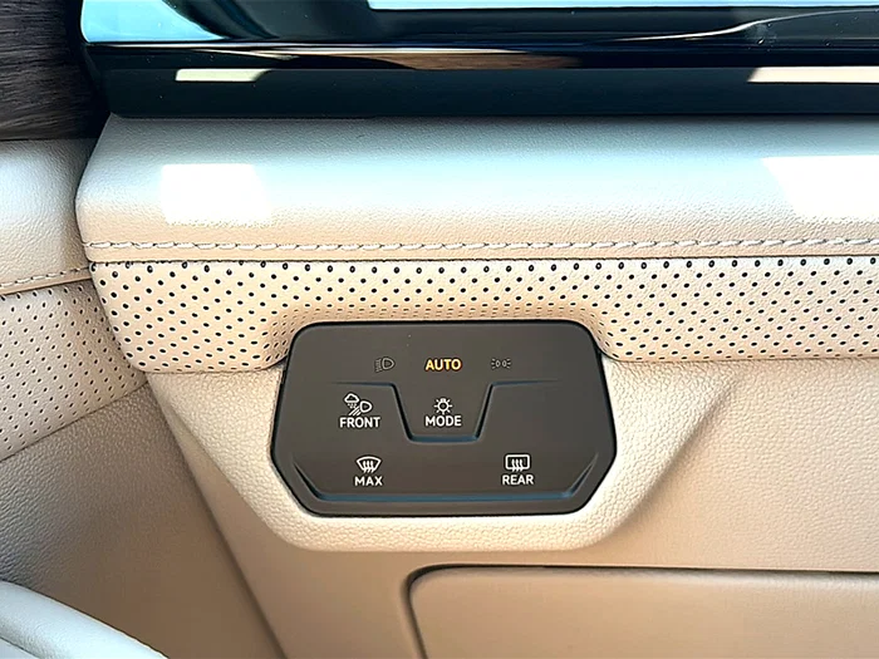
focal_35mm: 38
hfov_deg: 49.0
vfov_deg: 37.7
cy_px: 330
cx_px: 440
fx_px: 965
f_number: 1.78
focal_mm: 6.86
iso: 100
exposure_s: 1/239
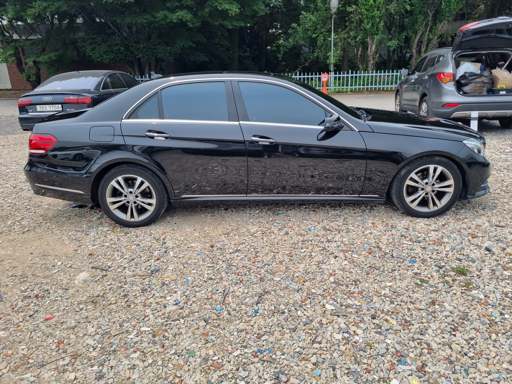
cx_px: 256
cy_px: 192
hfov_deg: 67.3
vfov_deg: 53.1
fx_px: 385
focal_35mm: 26
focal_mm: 5.4
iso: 50
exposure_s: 1/1800
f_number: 1.8
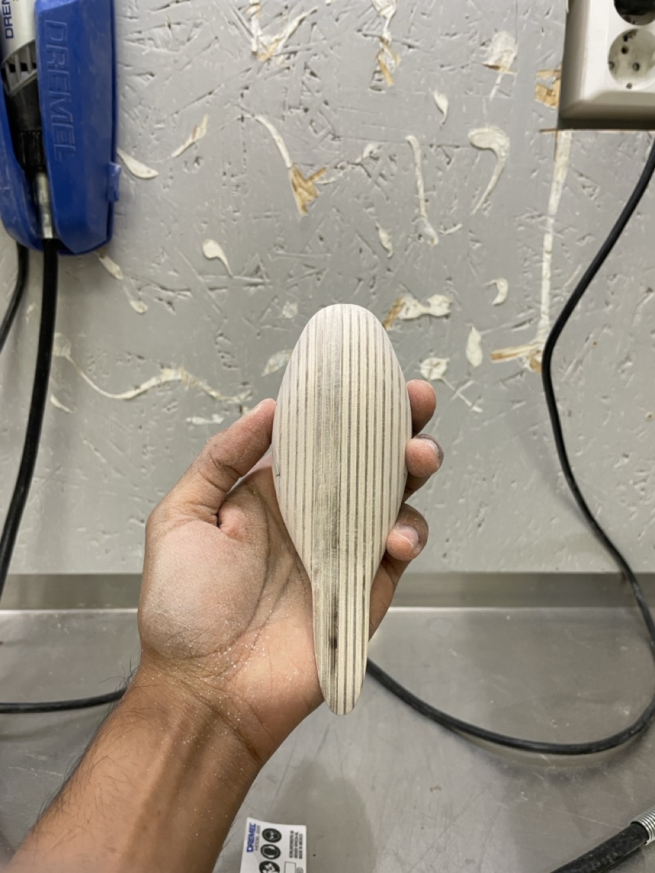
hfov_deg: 53.1
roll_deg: -0.7
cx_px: 328
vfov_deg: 67.3
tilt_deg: -14.5
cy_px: 436
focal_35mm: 26
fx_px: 656
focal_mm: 4.2
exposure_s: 1/50
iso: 125
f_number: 1.6
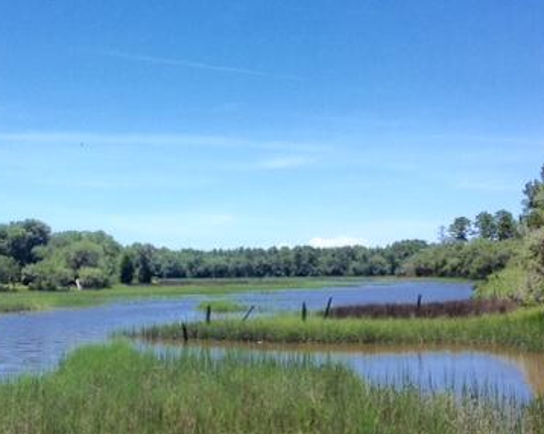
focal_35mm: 61
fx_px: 982
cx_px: 249
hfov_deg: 31.0
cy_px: 212
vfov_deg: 25.0
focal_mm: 4.28
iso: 50
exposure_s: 1/1513
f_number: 2.4
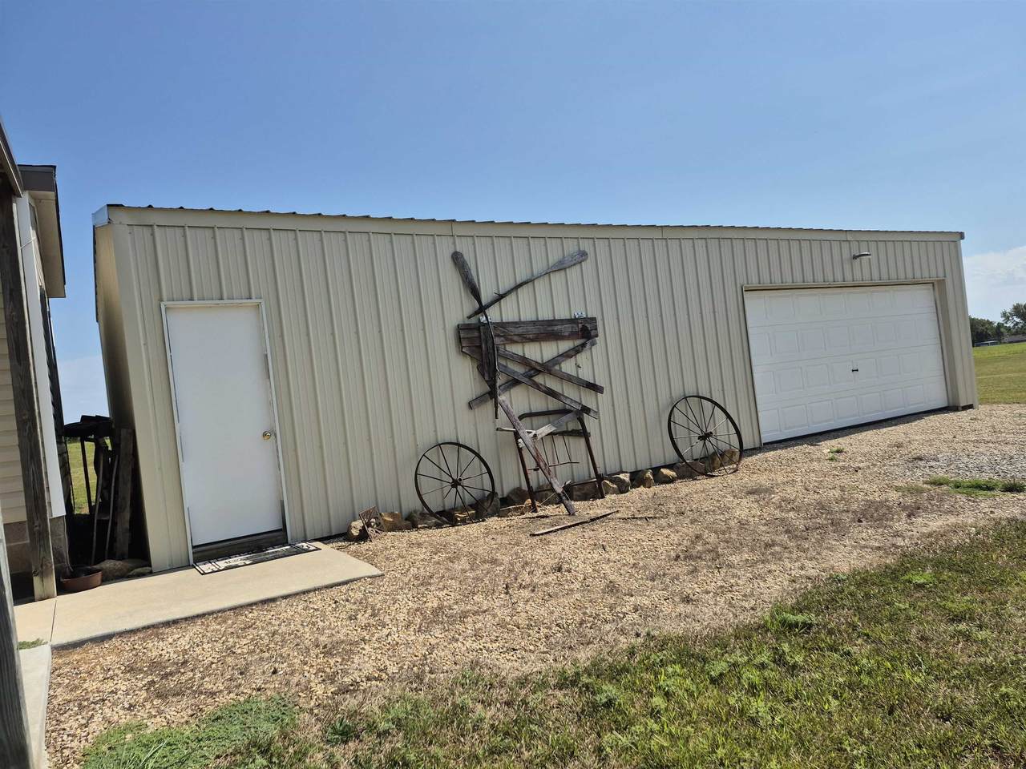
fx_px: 682
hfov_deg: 73.9
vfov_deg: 58.9
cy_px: 384
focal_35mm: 23
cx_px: 513
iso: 25
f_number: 1.8
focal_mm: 5.4
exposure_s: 1/2352
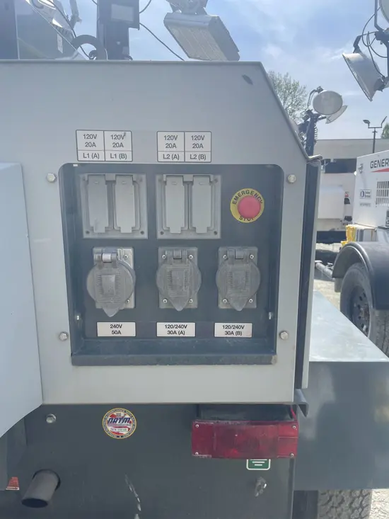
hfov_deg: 53.1
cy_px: 260
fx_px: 389
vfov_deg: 67.3
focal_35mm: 26
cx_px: 194
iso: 32
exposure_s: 1/1742
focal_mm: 4.2
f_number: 1.6
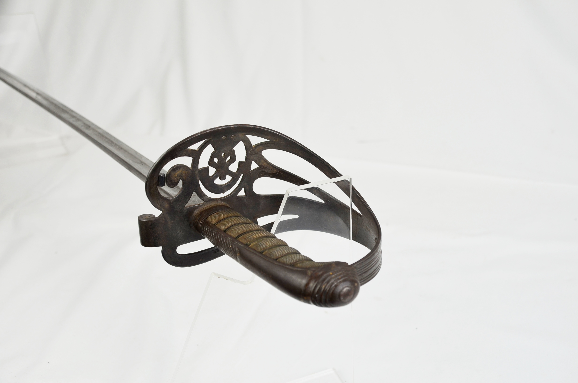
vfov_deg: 31.8
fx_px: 673
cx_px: 289
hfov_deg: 46.5
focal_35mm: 42
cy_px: 192
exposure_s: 1/125
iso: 220
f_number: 5.6
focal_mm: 28
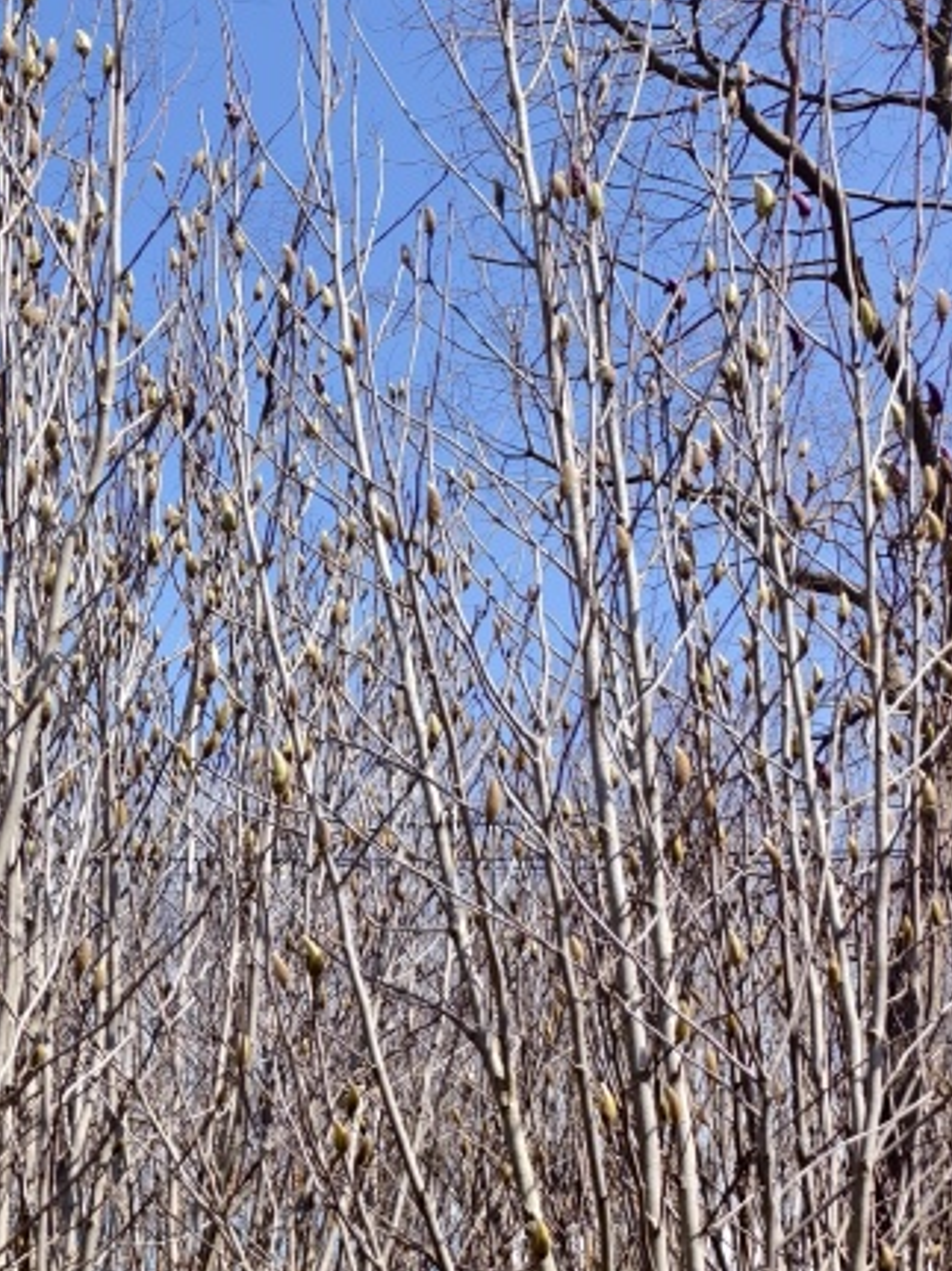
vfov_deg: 33.0
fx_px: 2091
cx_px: -27
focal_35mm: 57
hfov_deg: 24.3
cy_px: 978
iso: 71
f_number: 1.57
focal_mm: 5.6
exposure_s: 1/1083
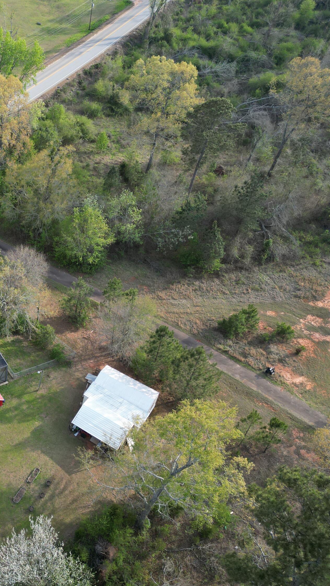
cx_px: -31
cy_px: 293
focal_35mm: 35
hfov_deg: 30.3
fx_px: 544
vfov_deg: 56.6
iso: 110
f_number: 1.7
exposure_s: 1/640
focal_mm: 6.72
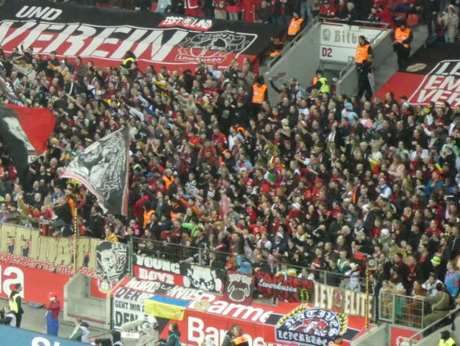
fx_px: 2459
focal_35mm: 185
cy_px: -34
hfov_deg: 10.5
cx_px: -120
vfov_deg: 8.0
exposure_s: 1/80
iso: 800
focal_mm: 11.7
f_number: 4.4
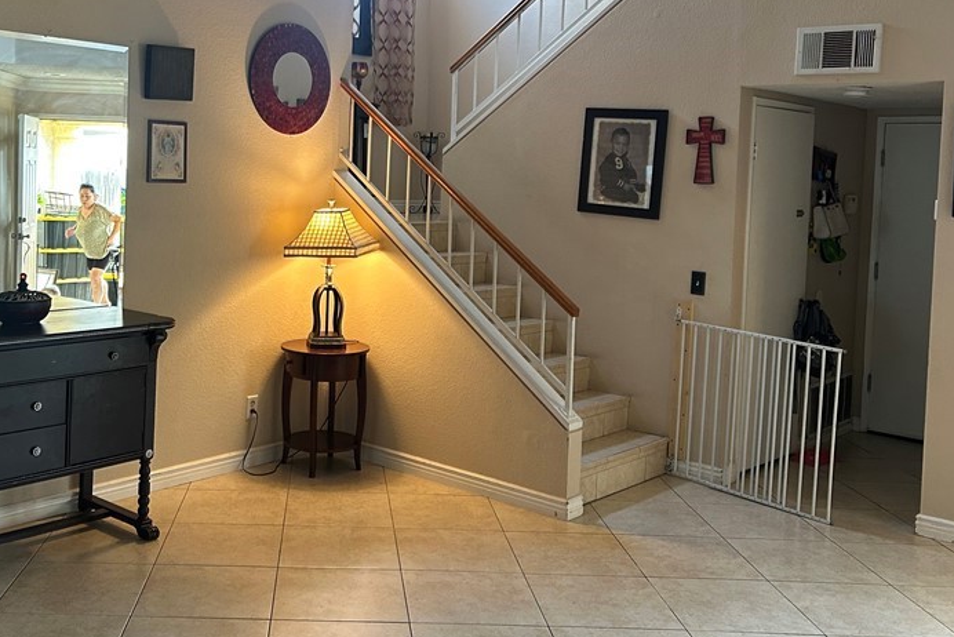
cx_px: 349
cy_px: 226
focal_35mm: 40
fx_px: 1060
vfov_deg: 33.2
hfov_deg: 47.9
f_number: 1.5
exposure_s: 1/60
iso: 160
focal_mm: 5.7
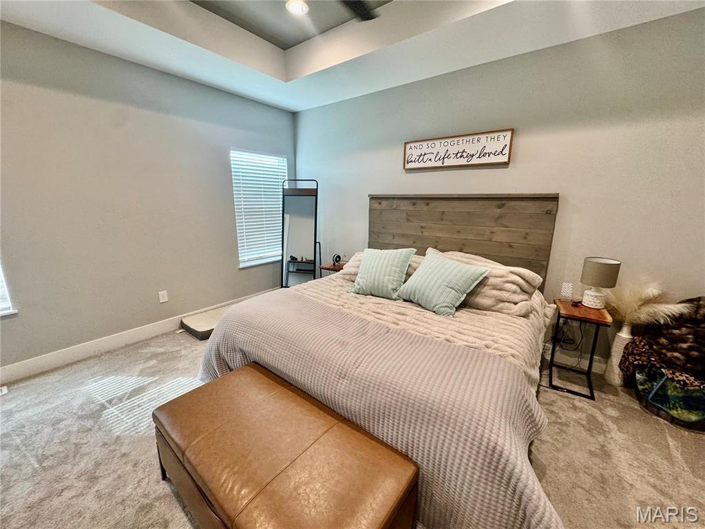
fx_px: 285
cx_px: 352
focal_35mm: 14
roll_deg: -0.1
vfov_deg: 85.7
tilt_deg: -12.7
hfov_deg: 102.1
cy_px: 264
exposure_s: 1/120
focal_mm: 2.22
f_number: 2.2
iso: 200
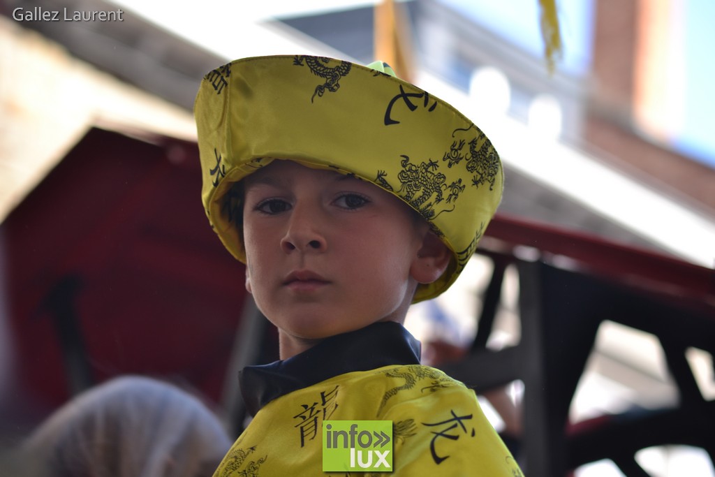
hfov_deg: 20.0
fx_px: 2026
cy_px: 238
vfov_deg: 13.4
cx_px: 358
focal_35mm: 102
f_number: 2.8
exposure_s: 1/200
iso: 100
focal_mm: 68
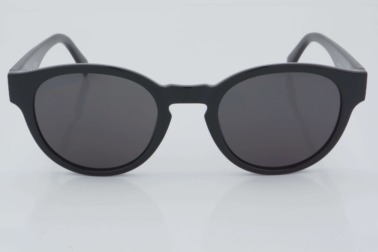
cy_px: 126
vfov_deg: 16.6
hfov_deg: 24.6
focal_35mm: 82
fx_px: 866
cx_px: 189
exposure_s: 1/4
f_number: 32
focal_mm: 55
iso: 100
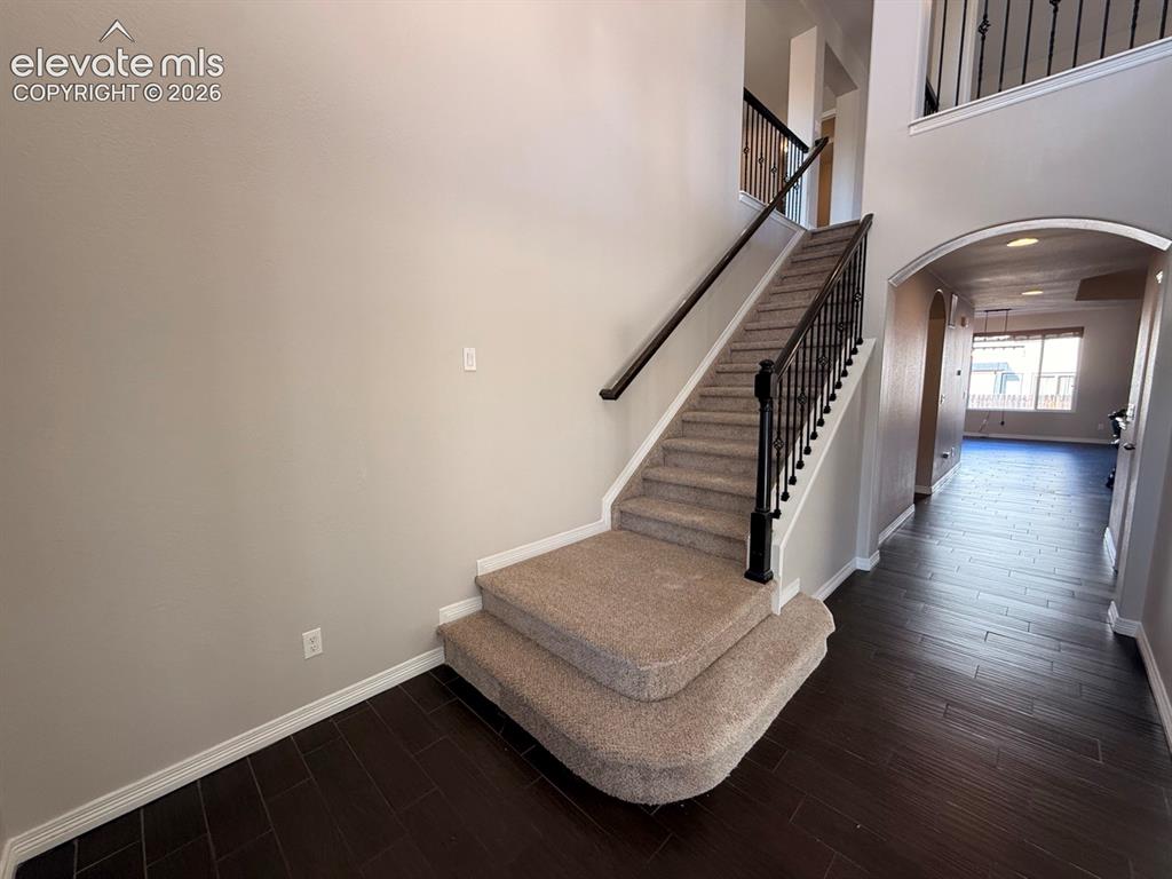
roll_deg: +0.3
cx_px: 586
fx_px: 474
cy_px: 440
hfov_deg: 102.1
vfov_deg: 85.7
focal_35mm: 14
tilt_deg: -6.8
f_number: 2.2
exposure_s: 1/120
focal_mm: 2.22
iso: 200
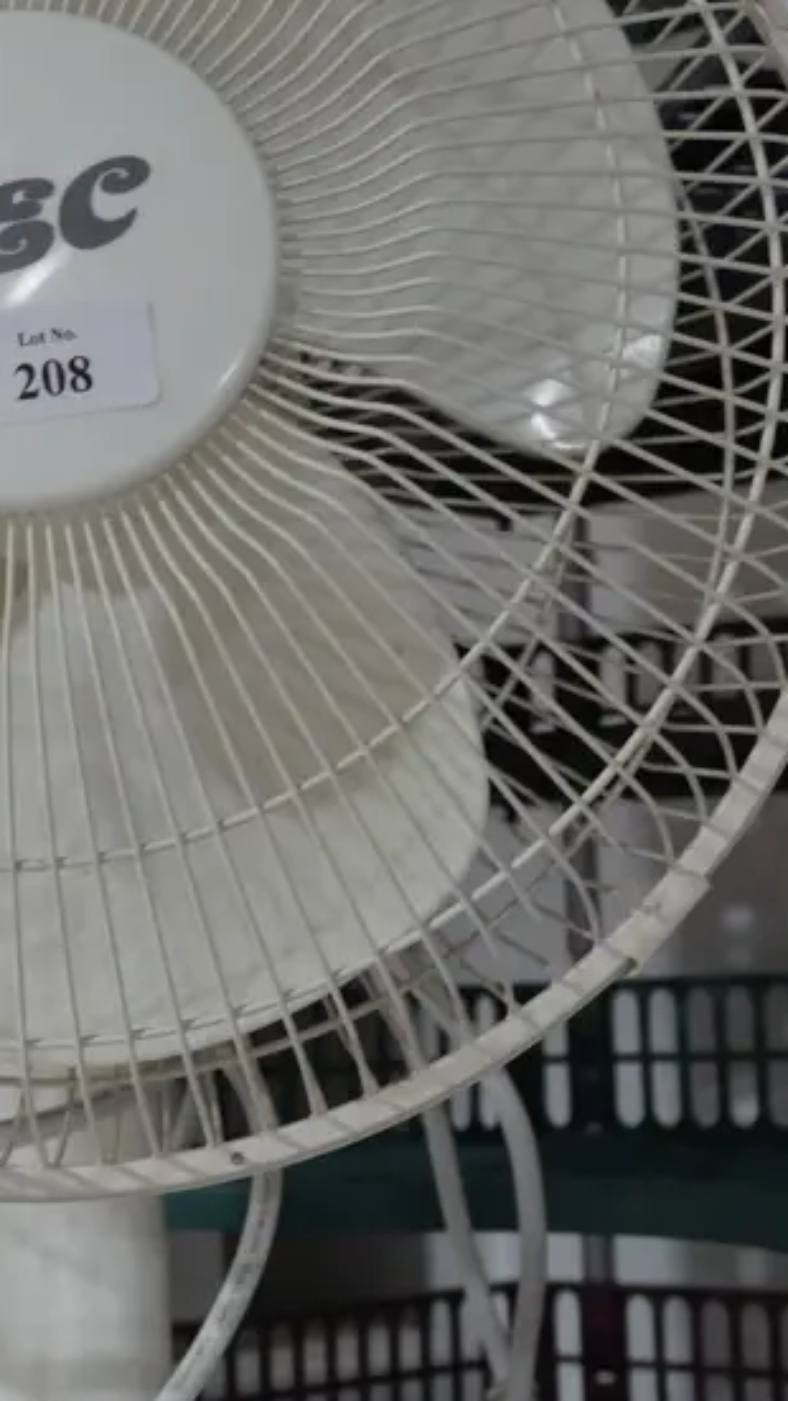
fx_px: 2860
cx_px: 186
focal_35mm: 77
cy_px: 694
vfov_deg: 27.5
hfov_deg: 15.6
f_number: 4.1
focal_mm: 19
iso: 800
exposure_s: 1/125
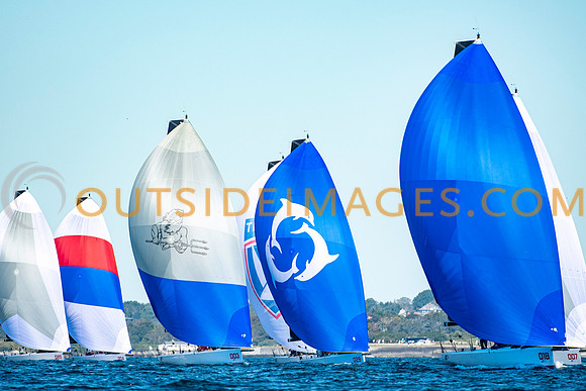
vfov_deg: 2.4
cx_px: 281
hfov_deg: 3.6
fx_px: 9422
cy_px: 195
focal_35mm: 579
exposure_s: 1/3200
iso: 320
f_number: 5
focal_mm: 360
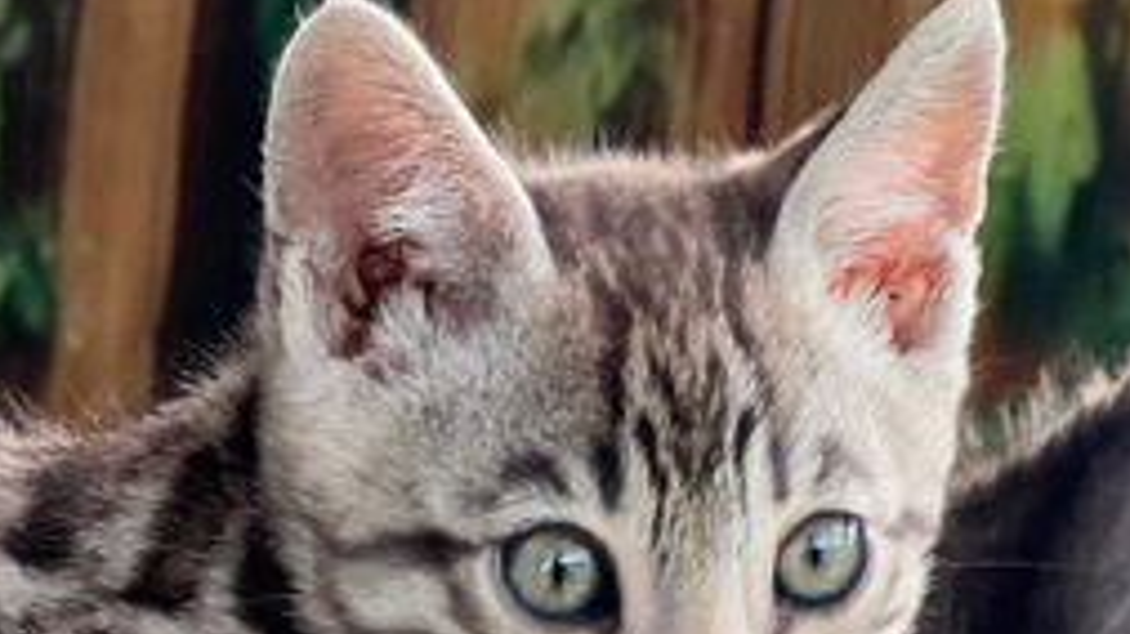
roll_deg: -7.8
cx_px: 297
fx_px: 4672
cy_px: 592
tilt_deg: -11.9
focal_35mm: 156
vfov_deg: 7.7
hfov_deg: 13.7
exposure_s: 1/94
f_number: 2.8
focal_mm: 9
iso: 250
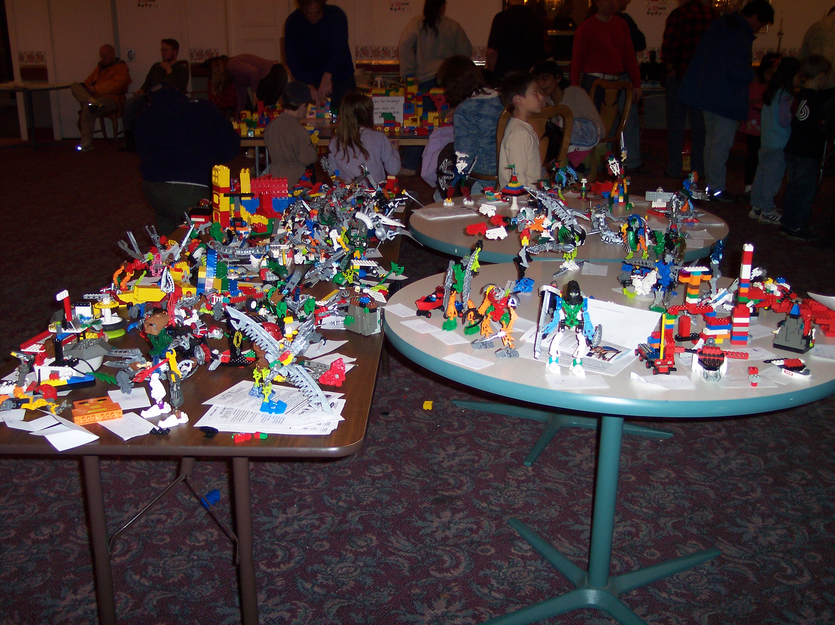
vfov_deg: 37.7
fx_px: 916
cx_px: 418
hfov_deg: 49.0
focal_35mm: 38
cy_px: 312
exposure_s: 1/30
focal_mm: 8
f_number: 2.8
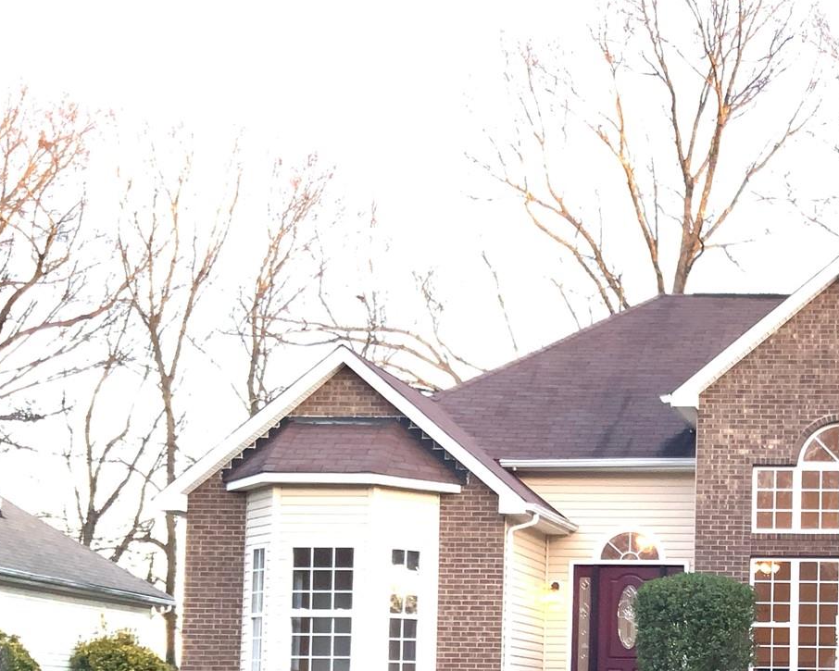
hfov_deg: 27.7
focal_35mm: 64
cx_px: 860
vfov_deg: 23.1
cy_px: 628
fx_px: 1589
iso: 64
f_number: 1.8
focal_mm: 3
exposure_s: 1/122
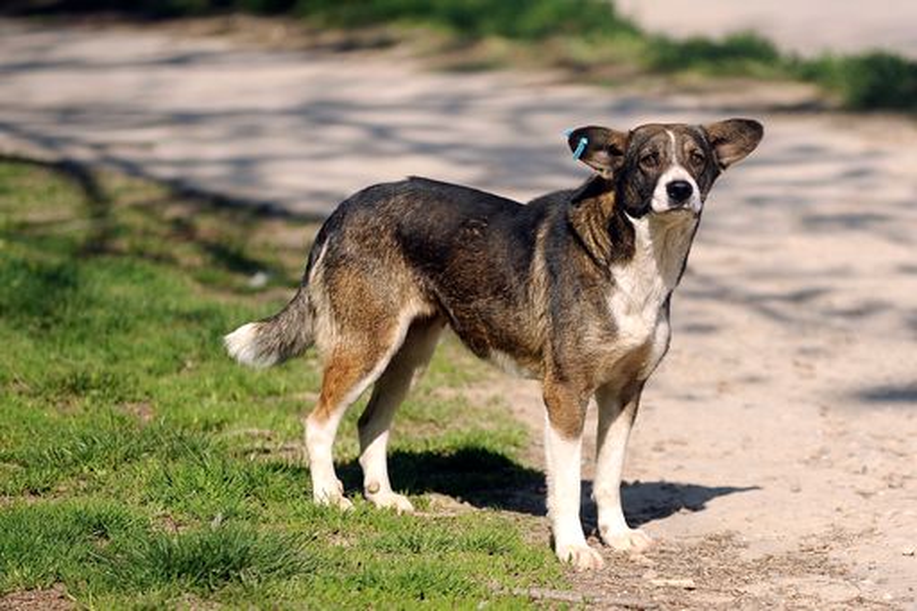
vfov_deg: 6.9
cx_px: 458
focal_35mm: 200
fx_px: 5093
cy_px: 306
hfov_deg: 10.3
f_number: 5
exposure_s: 1/3200
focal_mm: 200
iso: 250
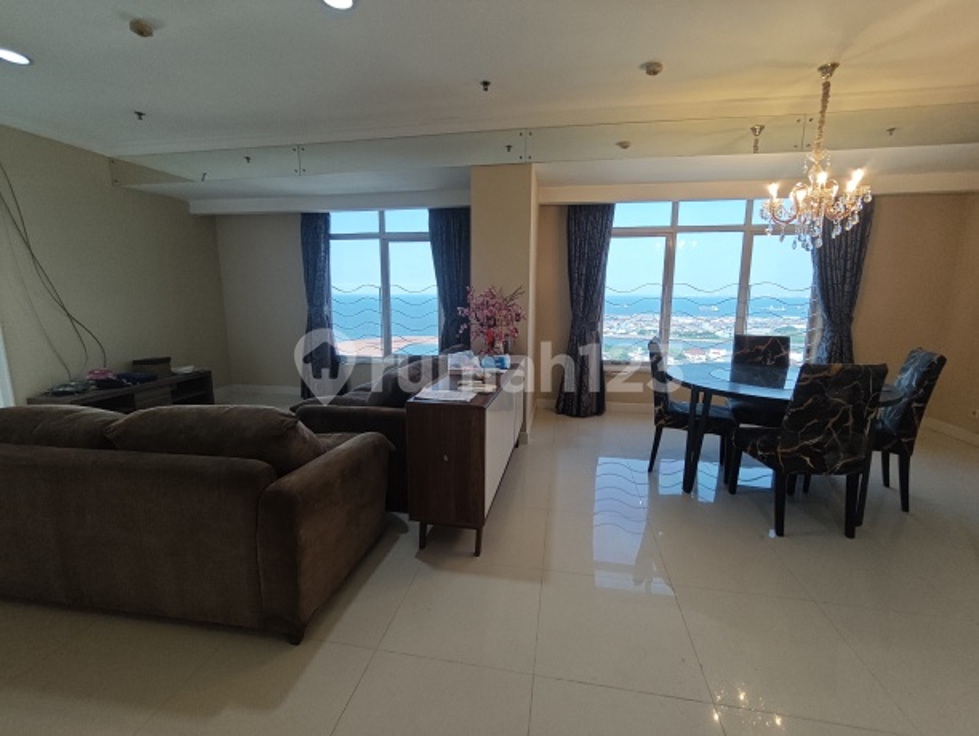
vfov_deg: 78.2
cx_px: 490
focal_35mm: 16
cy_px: 368
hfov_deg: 94.5
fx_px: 453
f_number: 2.2
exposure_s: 1/100
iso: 100
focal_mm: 1.65
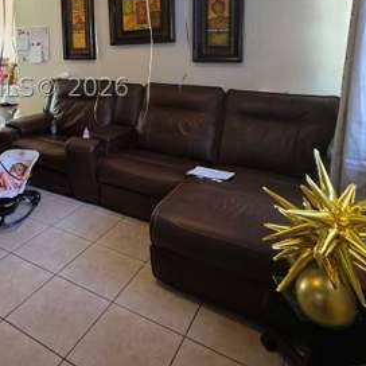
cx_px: 97
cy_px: 87
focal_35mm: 27
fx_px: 323
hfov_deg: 56.5
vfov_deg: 55.9
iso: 400
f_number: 1.9
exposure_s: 1/60
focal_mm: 2.2
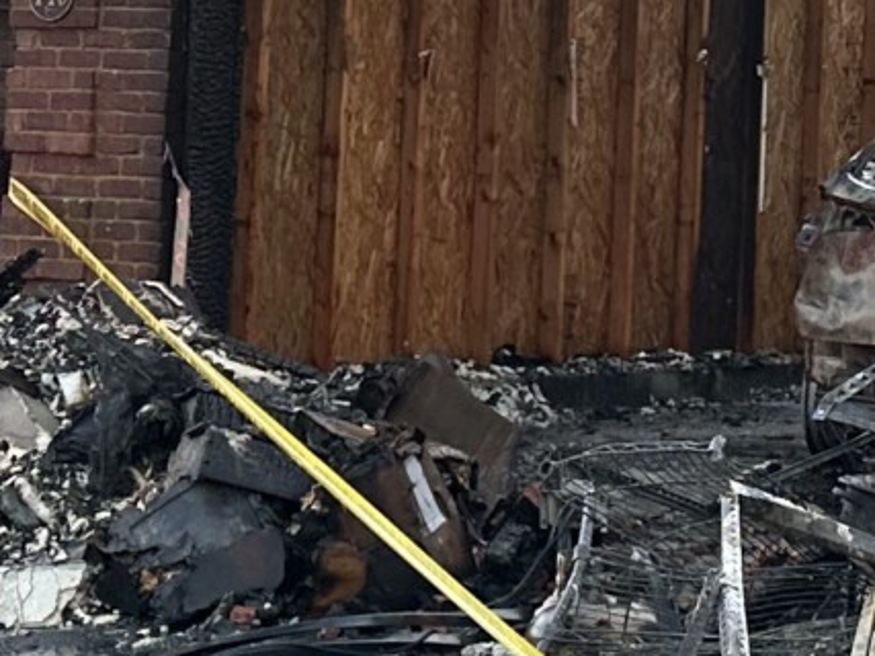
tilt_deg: +2.2
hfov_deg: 13.4
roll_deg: -2.4
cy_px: -49
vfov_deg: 10.2
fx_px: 3639
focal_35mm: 144
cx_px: 951
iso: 64
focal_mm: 6.86
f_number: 1.78
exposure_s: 1/137
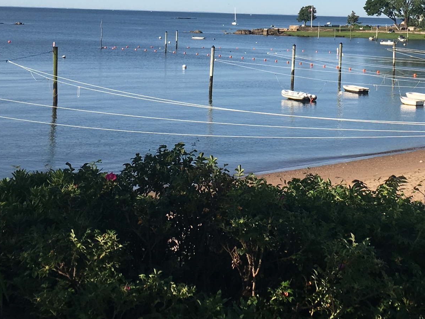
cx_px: 312
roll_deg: -1.6
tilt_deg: +0.7
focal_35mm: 74
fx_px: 909
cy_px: -21
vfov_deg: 19.2
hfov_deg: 26.0
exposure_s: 1/1570
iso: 25
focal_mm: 4.15
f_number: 2.2
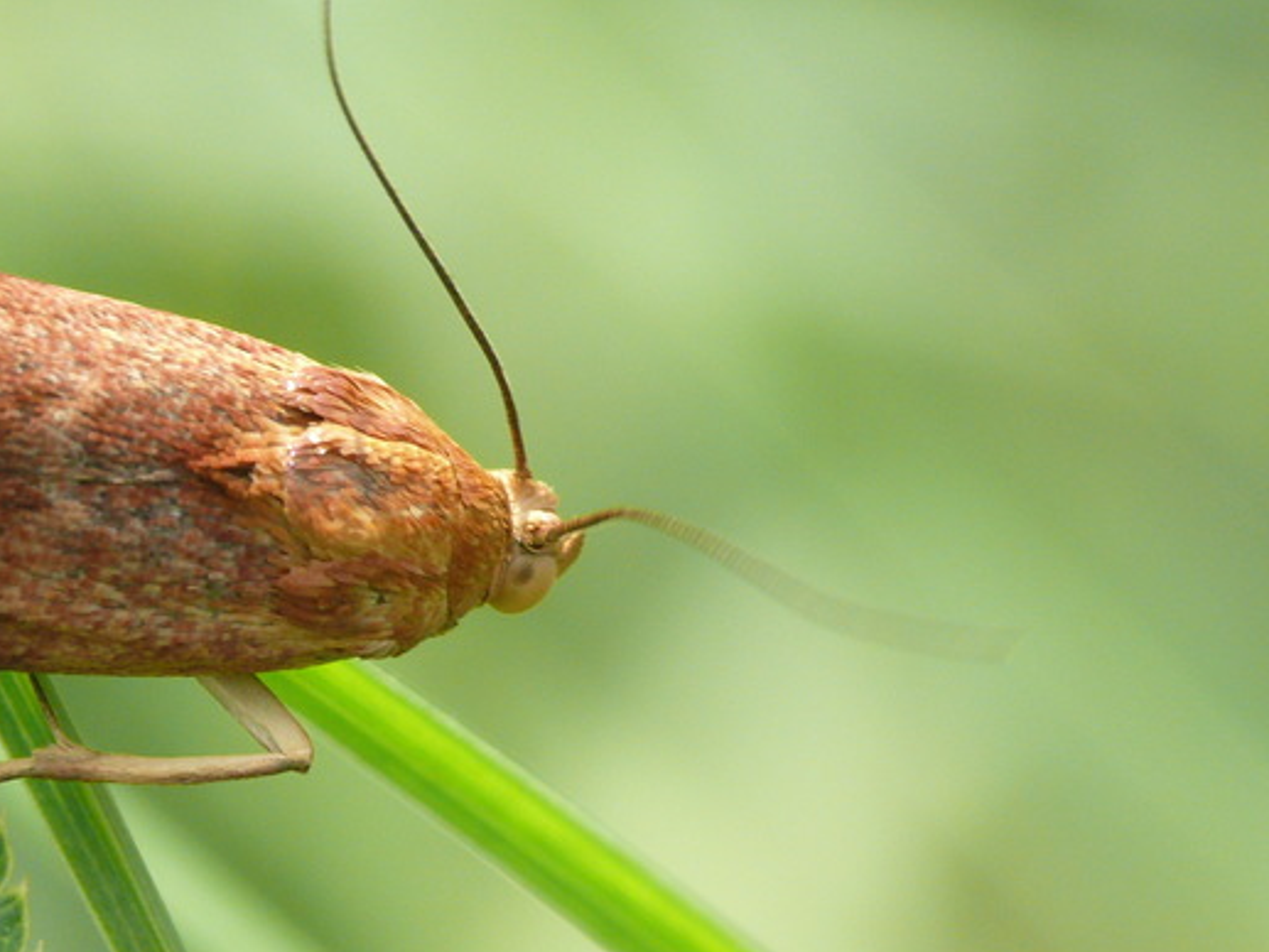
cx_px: 254
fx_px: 16281
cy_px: 469
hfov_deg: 4.5
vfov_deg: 3.4
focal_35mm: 444
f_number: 10
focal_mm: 56.8
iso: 200
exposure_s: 1/160
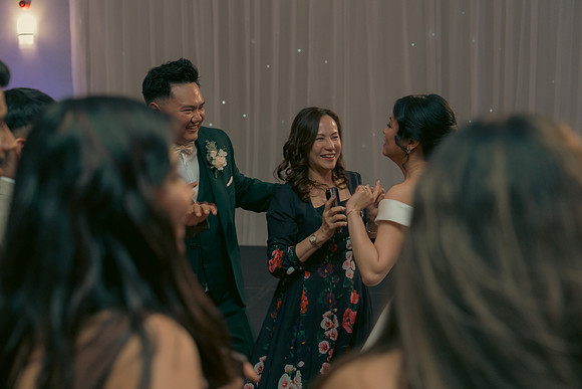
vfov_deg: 23.8
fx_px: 922
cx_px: 291
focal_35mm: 57
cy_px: 194
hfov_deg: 35.0
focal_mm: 57
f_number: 3.5
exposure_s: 1/160
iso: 2500
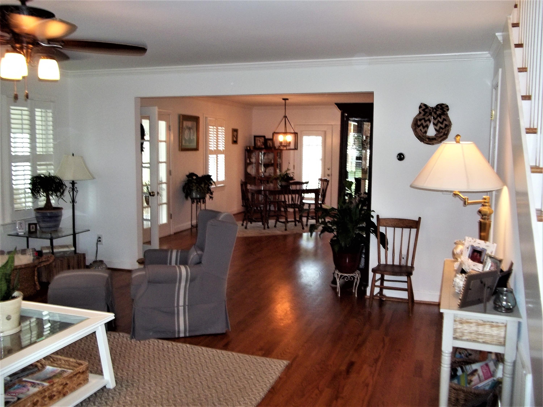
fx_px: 502
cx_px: 272
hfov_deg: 56.8
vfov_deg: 44.2
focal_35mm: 32
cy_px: 204
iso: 160
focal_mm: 5.7
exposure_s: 1/30
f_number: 2.9
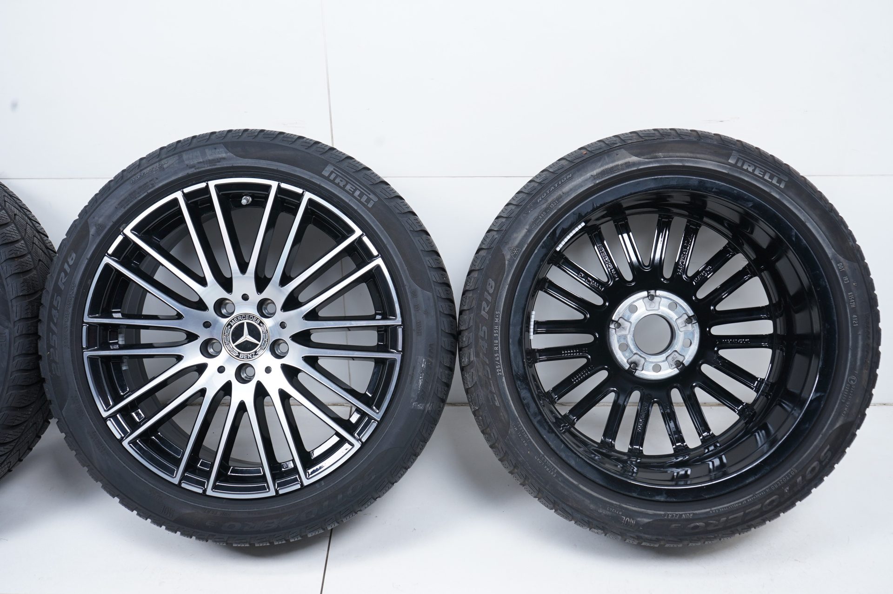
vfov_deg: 35.0
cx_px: 446
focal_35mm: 38
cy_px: 297
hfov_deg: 50.7
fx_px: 942
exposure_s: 1/125
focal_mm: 38
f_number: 7.1
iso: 250
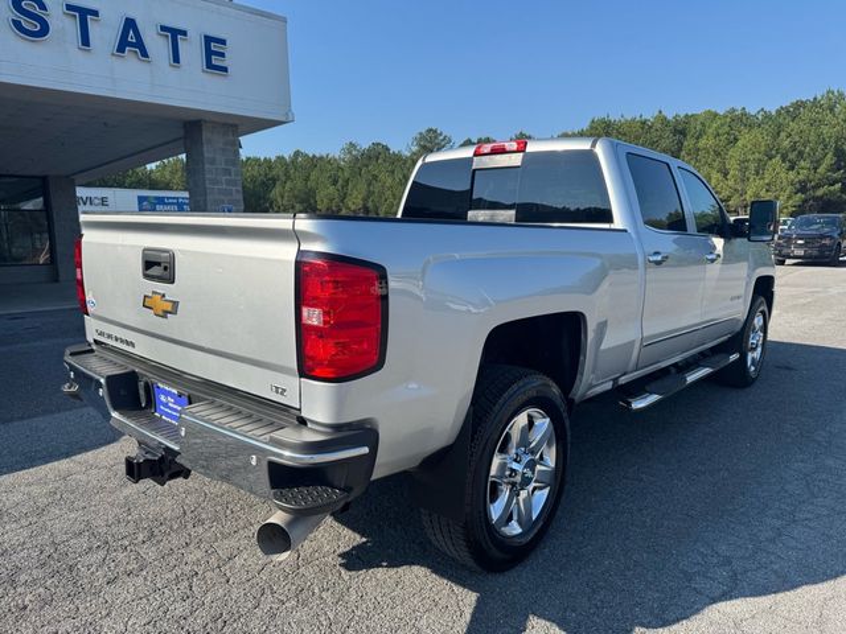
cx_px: 423
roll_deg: +2.1
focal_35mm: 24
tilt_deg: -7.4
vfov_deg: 56.8
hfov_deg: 71.6
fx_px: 587
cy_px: 317
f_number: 1.78
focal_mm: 6.76
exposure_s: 1/2833
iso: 80
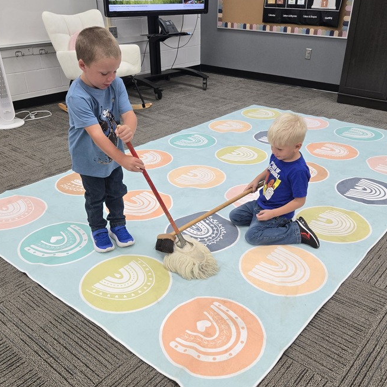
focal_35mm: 32
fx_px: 405
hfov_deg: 51.1
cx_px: 193
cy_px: 218
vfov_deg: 51.0
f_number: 1.8
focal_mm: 5.4
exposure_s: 1/120
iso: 160
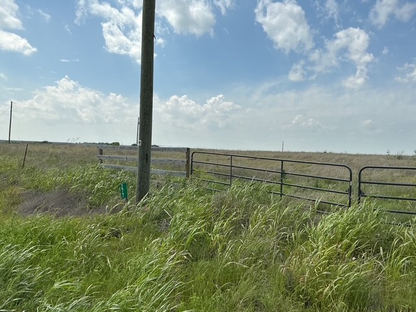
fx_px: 349
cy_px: 156
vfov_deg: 48.2
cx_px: 208
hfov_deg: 61.7
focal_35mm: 29
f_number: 1.8
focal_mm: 3
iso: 25
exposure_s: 1/2801
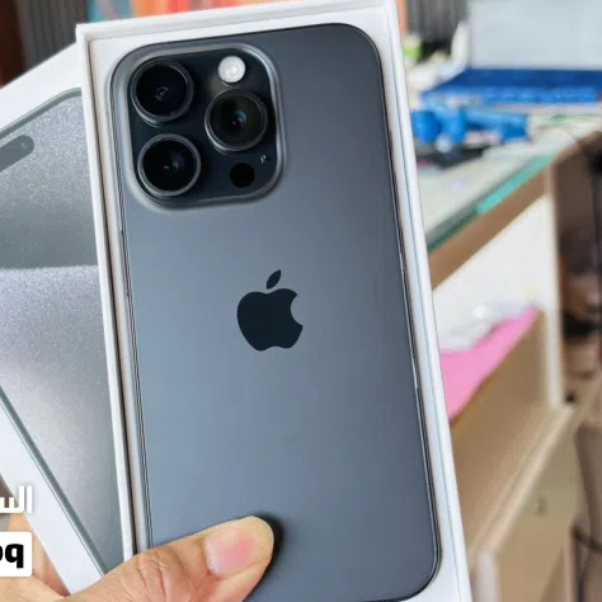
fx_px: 610
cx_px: 224
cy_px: 302
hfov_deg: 51.9
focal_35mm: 31
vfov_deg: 52.5
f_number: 1.6
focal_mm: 5.96
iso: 50
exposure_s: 1/100
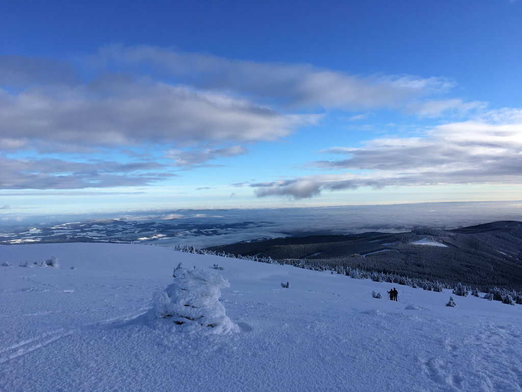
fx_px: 437
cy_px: 196
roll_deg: +1.7
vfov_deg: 48.2
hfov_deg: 61.7
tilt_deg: +0.3
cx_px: 261
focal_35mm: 29
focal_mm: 4.15
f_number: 2.2
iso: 25
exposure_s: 1/1876
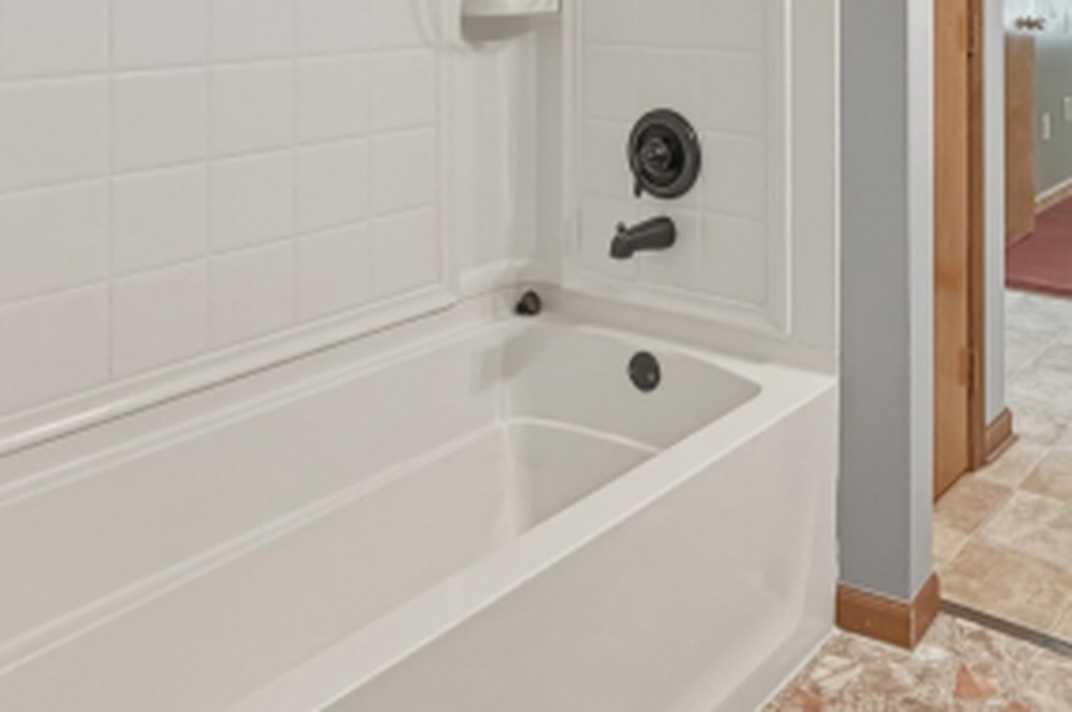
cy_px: 75
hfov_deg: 53.9
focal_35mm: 34
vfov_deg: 36.5
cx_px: 770
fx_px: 1011
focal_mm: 2.2
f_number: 2.2
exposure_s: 1/60
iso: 250
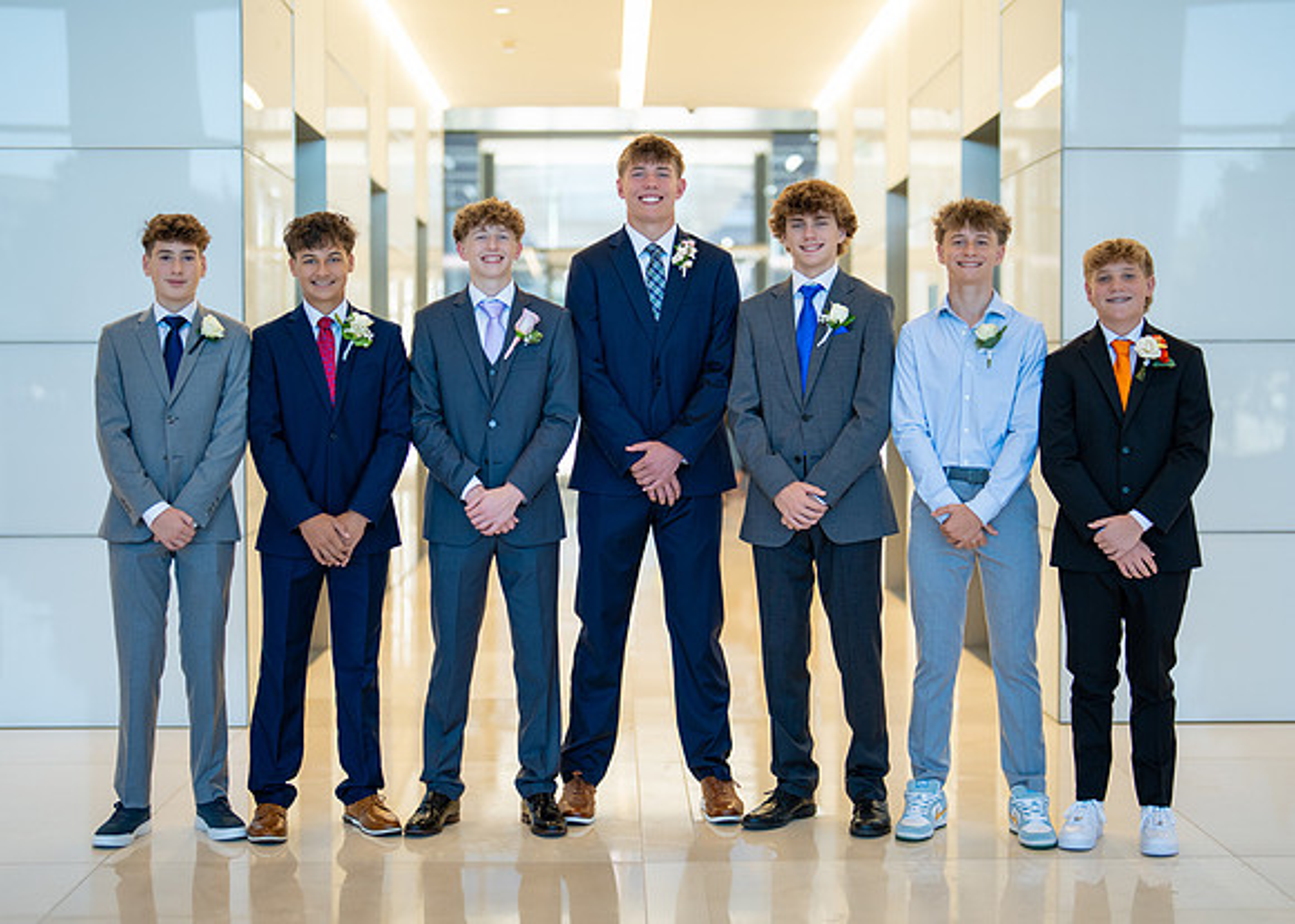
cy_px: 480
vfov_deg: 23.3
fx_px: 2244
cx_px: 653
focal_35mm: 61
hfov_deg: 32.2
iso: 320
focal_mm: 50
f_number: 1.2
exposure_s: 1/640
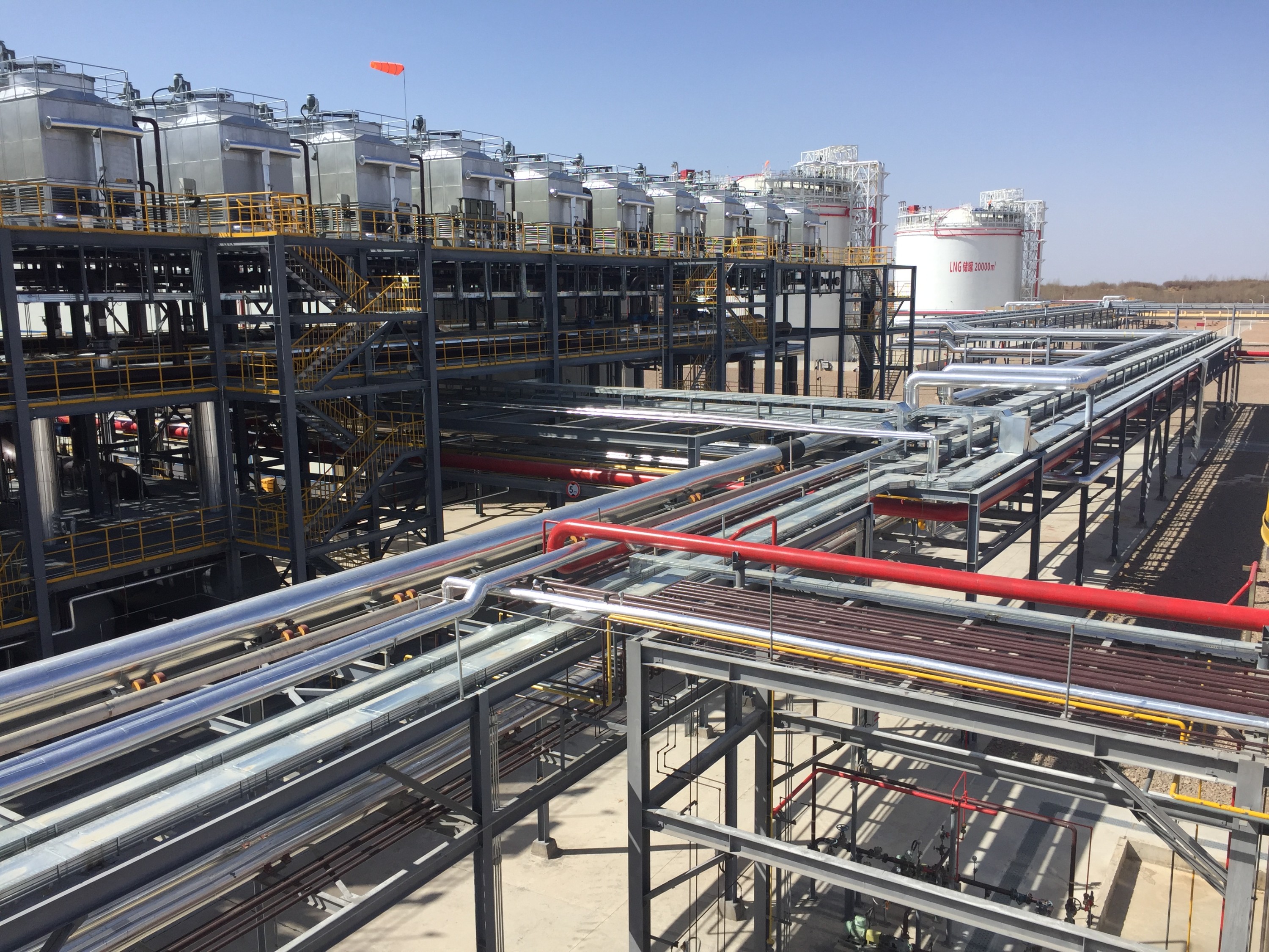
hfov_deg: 61.7
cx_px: 634
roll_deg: -0.5
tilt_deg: -10.1
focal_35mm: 29
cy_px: 476
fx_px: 1063
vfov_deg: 48.2
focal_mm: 4.15
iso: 32
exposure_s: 1/1883
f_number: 2.2
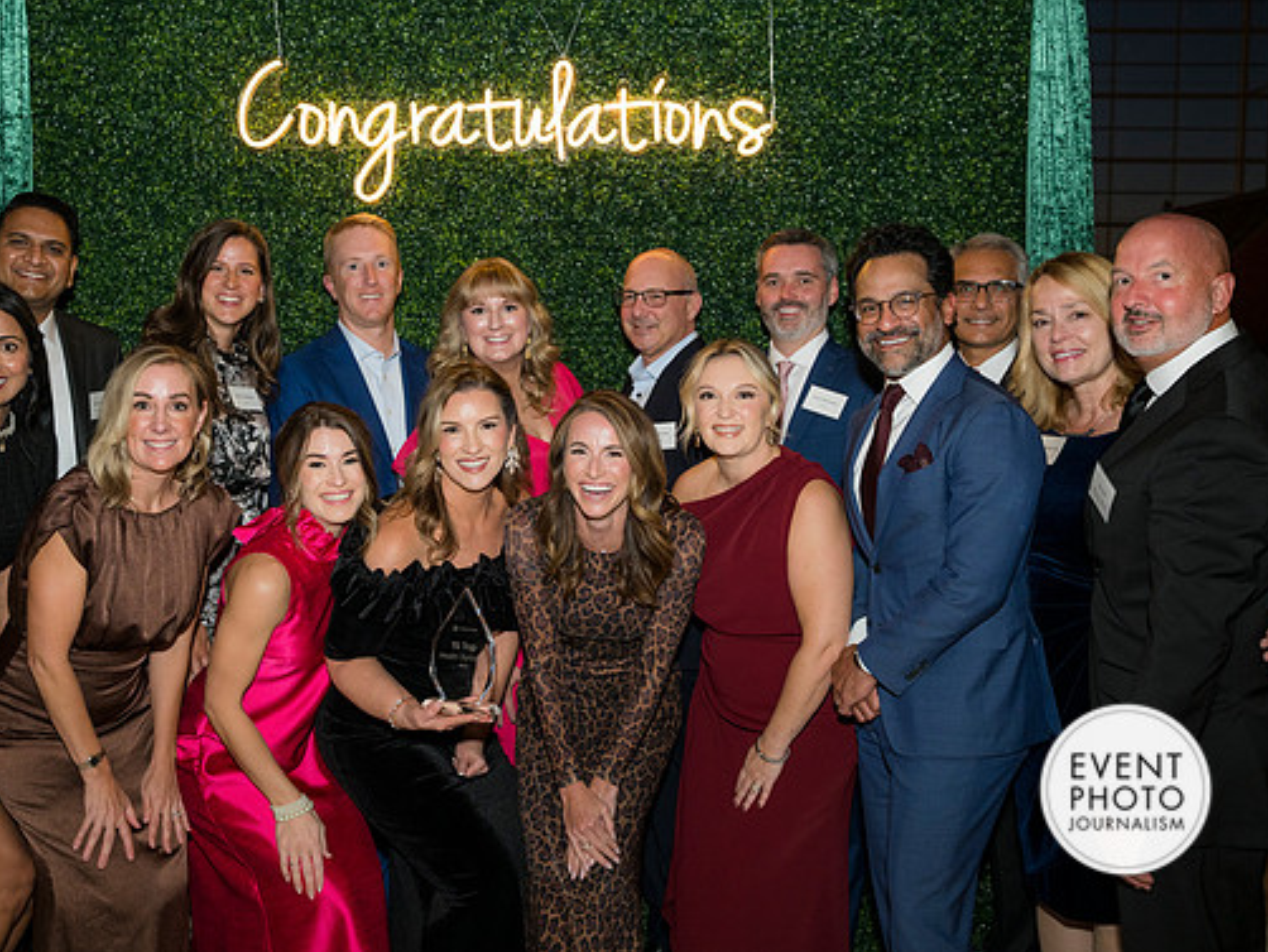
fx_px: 1466
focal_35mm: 40
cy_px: 468
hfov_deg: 46.7
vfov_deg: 36.0
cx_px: 563
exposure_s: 1/160
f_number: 5
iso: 800
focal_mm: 36
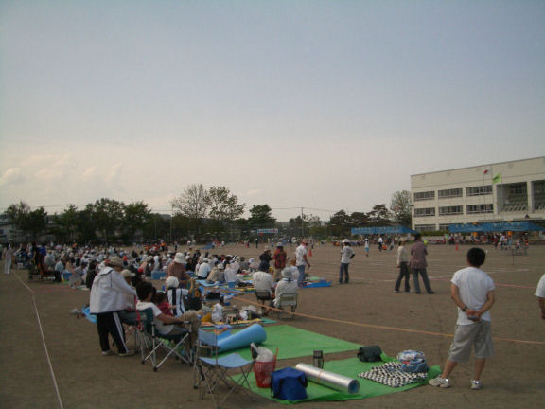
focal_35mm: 35
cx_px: 272
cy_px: 204
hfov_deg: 52.6
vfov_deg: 40.7
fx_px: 551
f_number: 4.3
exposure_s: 1/2000
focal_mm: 5.8
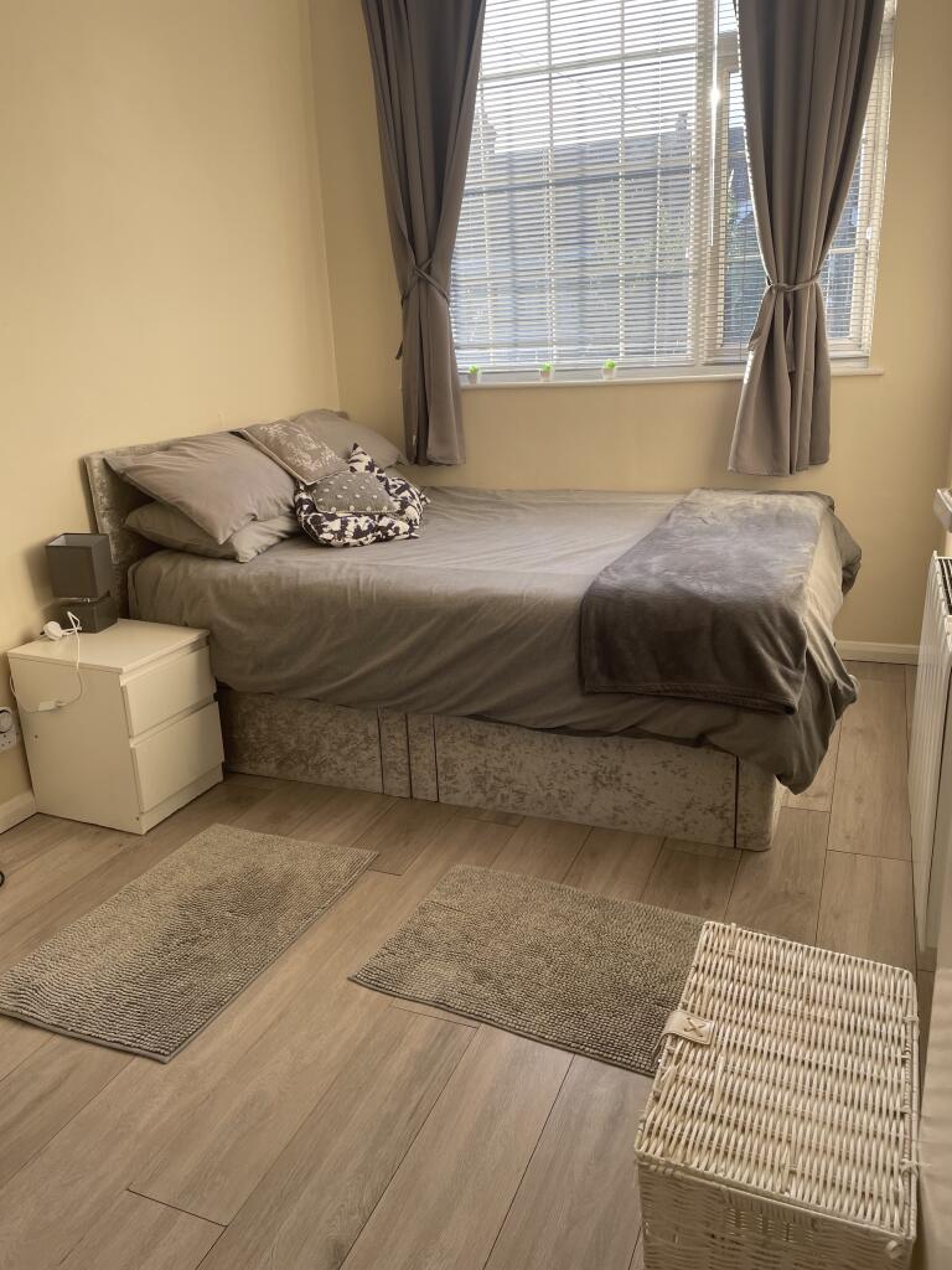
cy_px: 635
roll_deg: +3.6
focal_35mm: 26
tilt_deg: -18.5
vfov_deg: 67.3
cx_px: 476
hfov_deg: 53.1
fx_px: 953
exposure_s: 1/141
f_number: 1.6
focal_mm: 4.2
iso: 32
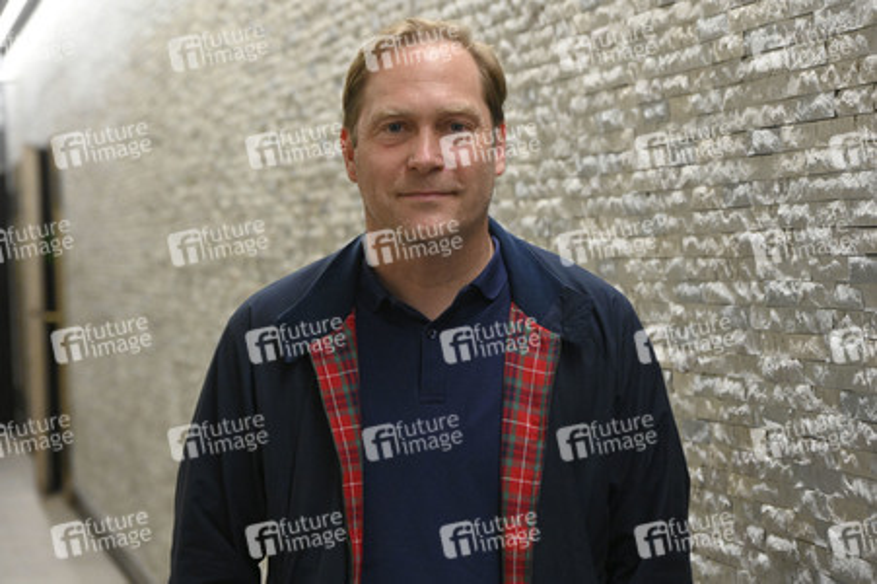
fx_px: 2556
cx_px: 438
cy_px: 292
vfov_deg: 13.0
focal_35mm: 105
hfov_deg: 19.5
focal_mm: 105
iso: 6400
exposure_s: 1/160
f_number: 6.3
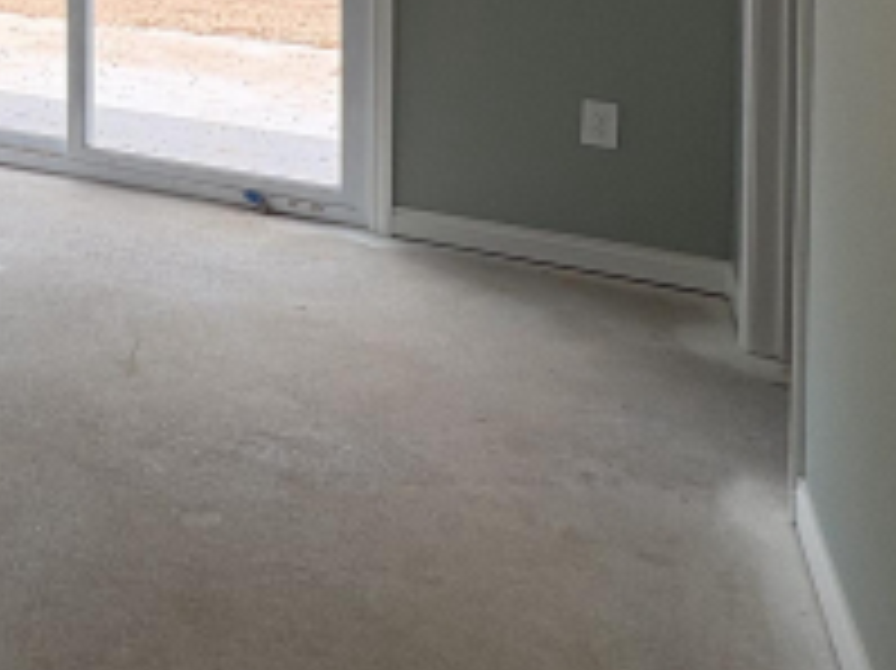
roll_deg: +0.5
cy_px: -189
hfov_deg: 32.4
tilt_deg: -1.3
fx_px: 1216
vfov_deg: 26.4
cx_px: -214
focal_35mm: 47
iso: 40
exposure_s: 1/354
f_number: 2.2
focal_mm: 2.22
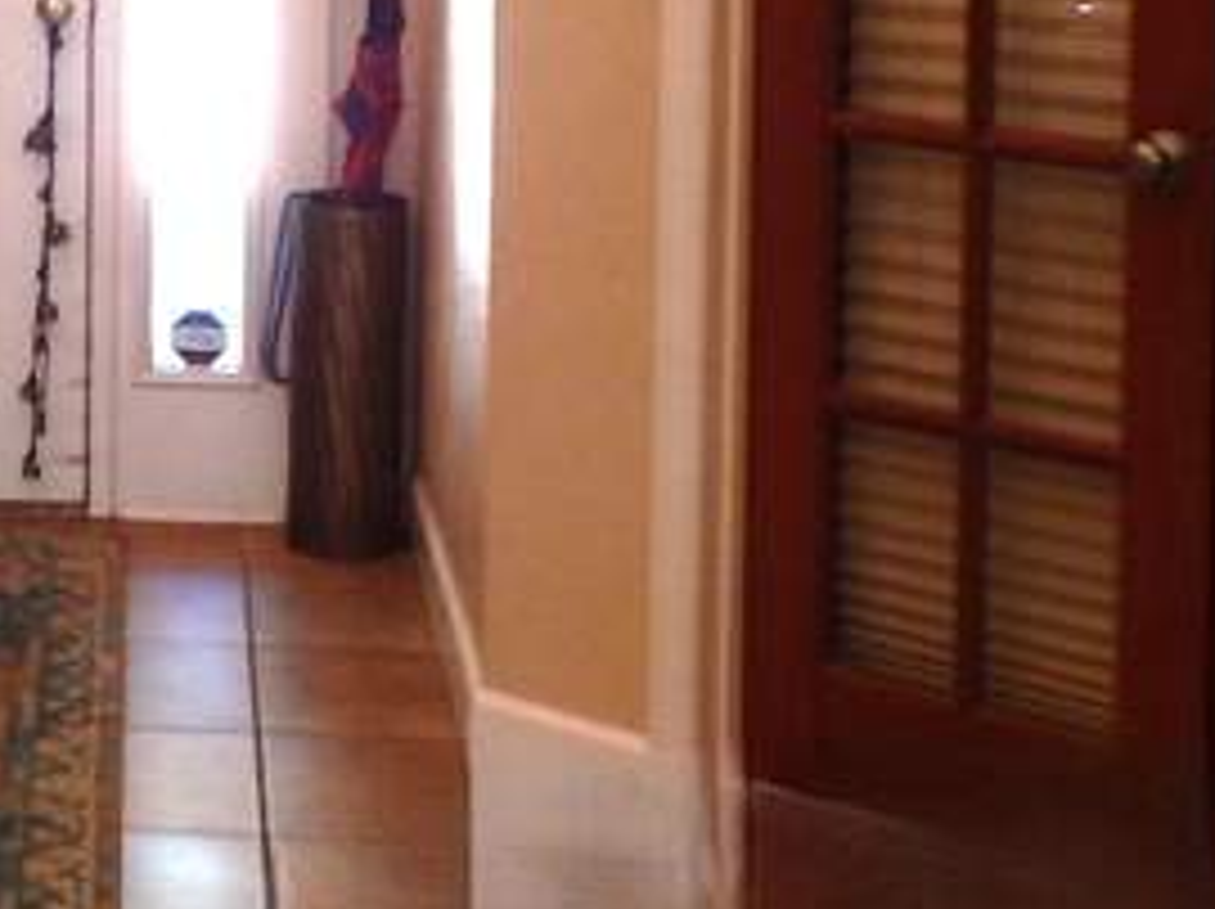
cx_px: -158
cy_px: -144
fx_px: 3226
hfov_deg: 20.3
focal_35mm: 92
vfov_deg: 15.5
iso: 140
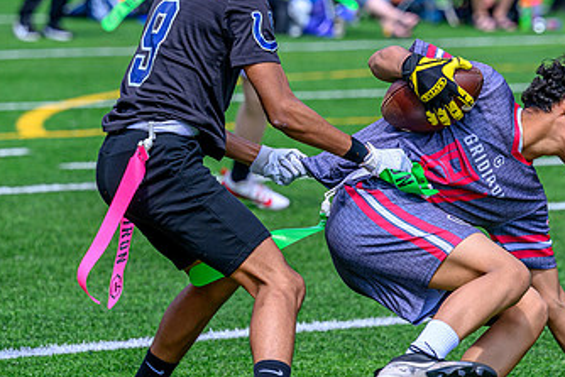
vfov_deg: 4.6
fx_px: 4710
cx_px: 413
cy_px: 89
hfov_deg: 6.9
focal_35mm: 300
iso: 220
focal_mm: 140
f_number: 4
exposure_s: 1/1600
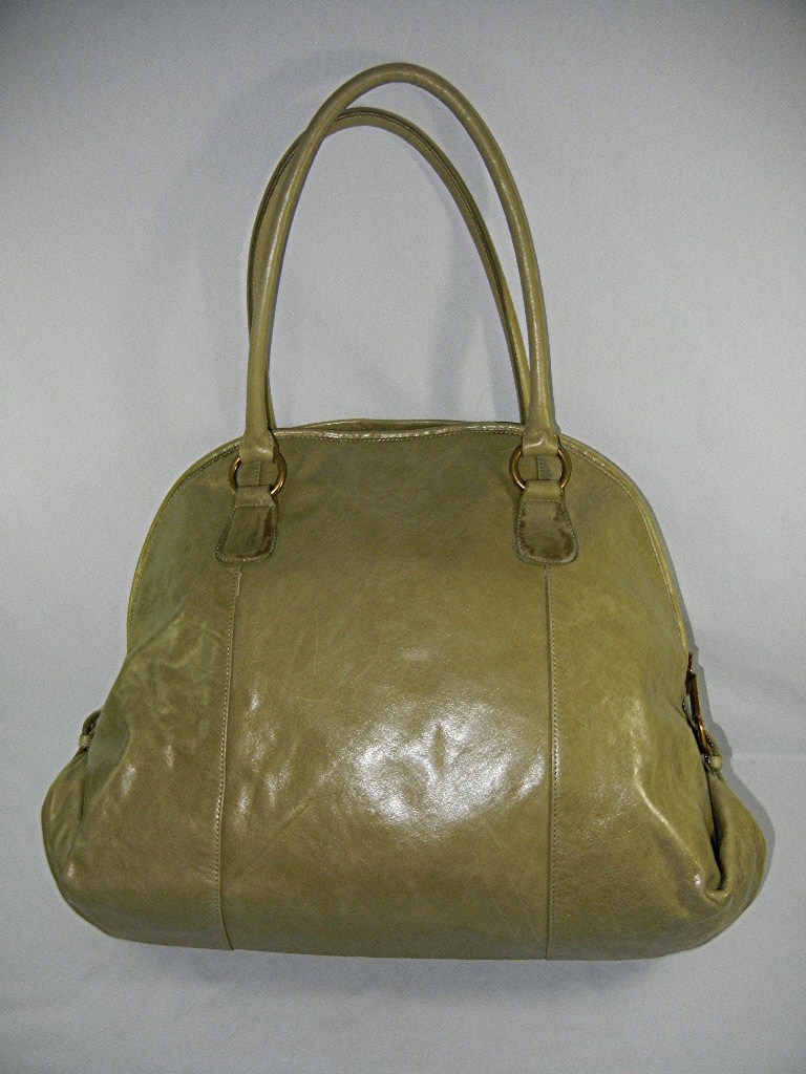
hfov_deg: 46.8
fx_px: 931
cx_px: 403
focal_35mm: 30
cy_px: 537
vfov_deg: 60.0
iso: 200
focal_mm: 5.4
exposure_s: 1/30
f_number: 7
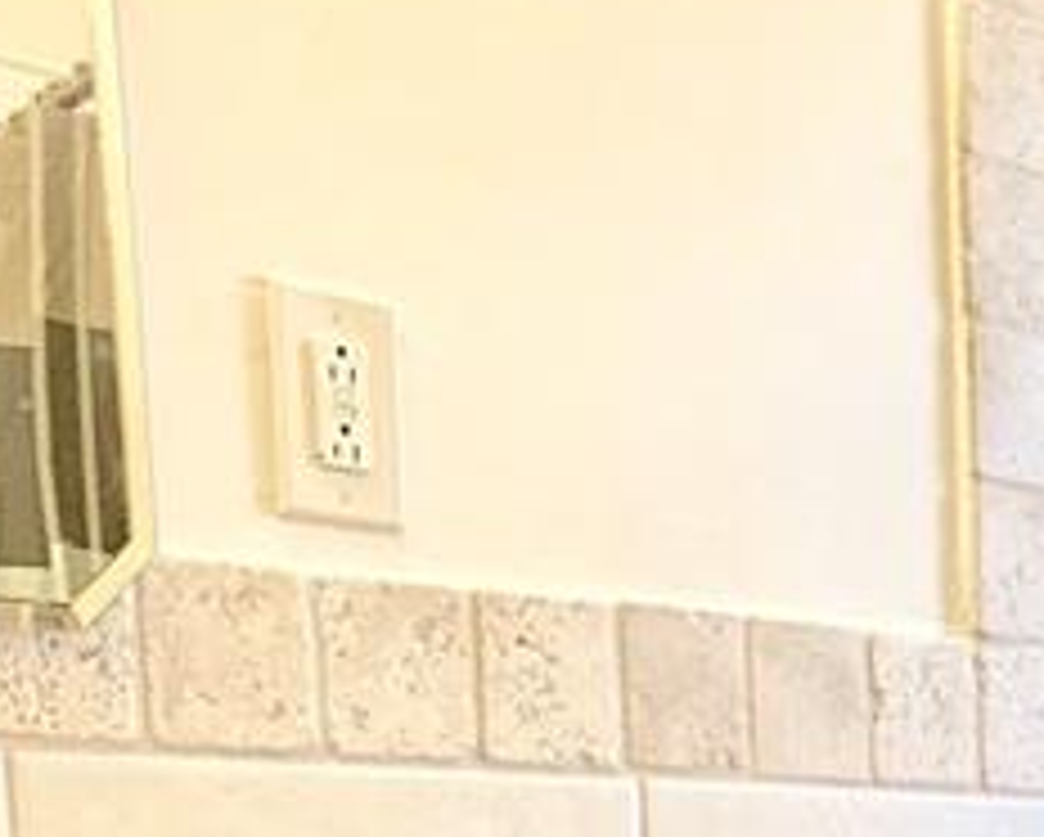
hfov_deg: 21.5
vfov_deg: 15.9
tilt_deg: -10.4
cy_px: 1449
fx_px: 2598
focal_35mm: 84
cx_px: 1161
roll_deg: +1.5
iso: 100
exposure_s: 1/60
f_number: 1.8
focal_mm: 4.25
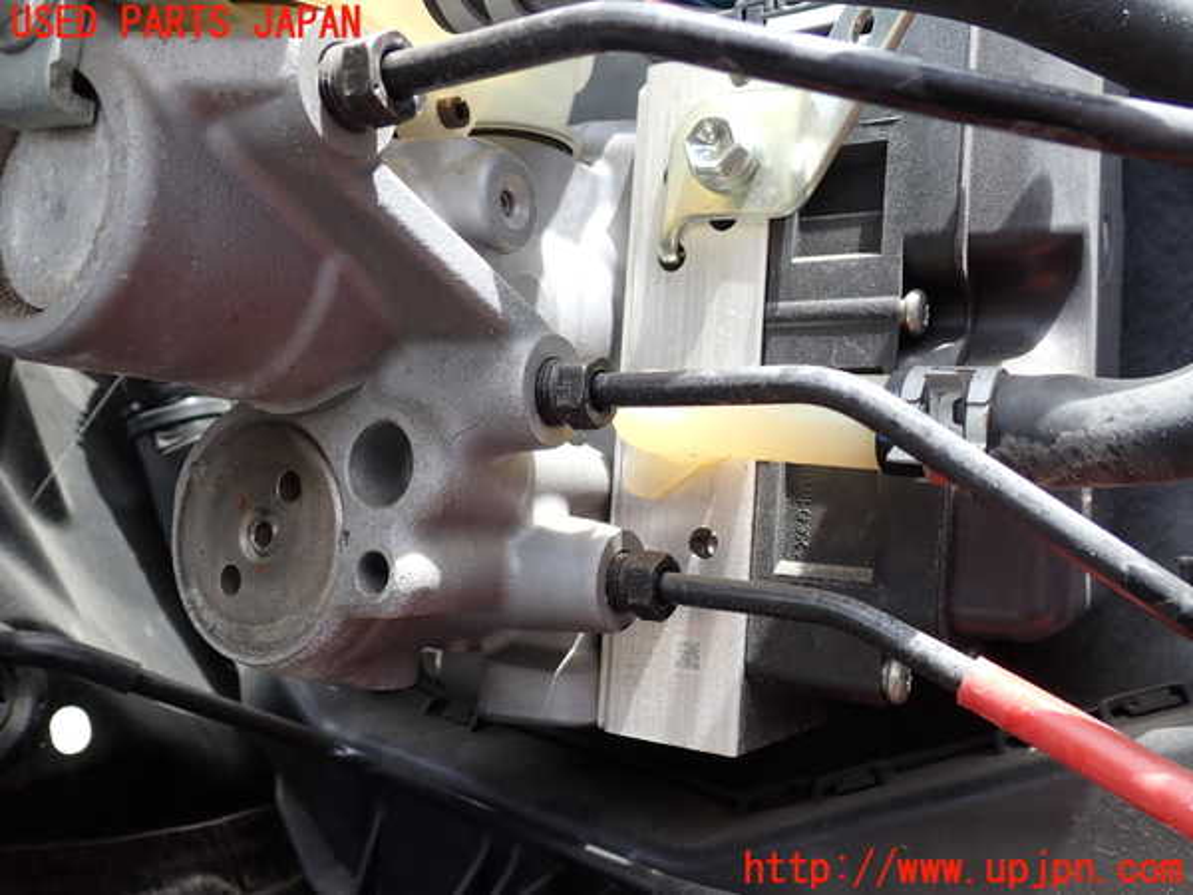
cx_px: 596
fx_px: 1034
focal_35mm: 30
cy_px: 448
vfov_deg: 46.8
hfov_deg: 60.0
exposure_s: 1/200
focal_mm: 5.4
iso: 100
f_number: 3.2
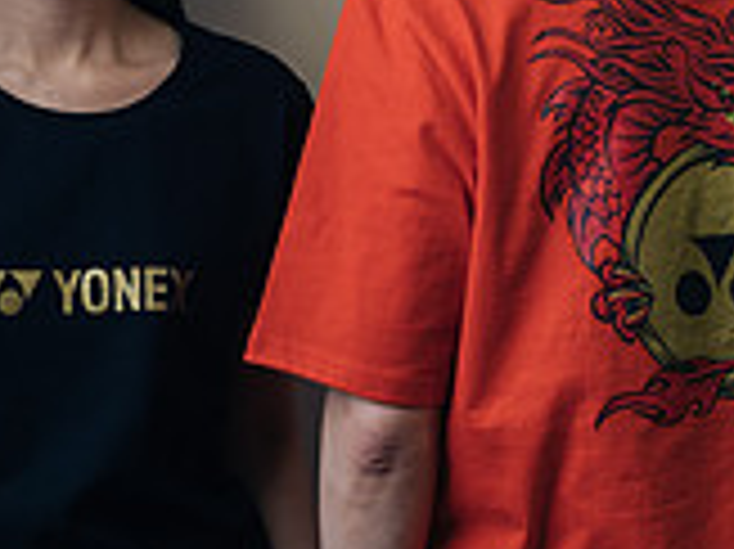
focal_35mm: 141
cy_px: 40
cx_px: 374
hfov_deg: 14.0
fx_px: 2988
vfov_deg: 10.4
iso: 400
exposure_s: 1/125
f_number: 3.2
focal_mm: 35.3
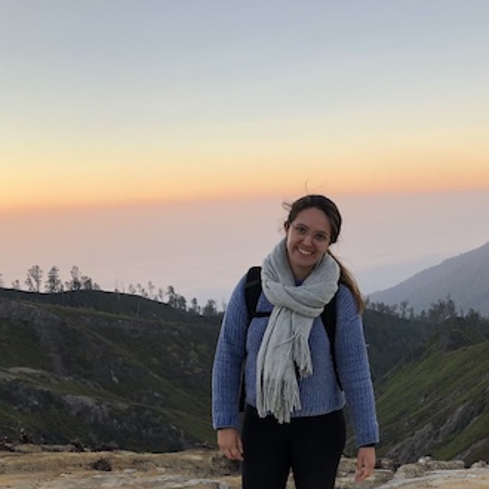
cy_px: 327
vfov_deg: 37.1
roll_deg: +3.0
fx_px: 719
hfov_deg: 35.5
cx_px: 434
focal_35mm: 45
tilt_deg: -10.7
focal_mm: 4
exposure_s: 1/120
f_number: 1.8
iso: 32
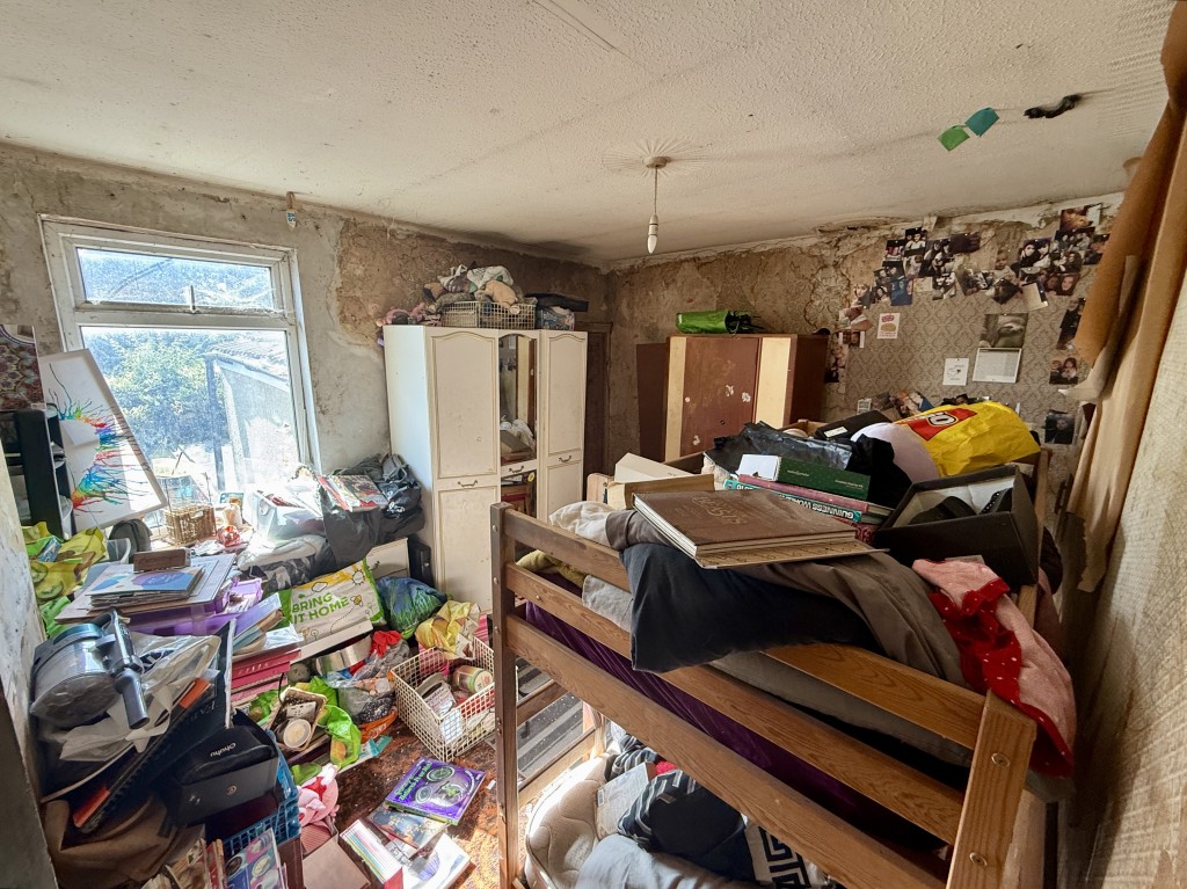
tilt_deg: -12.7
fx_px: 480
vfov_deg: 85.6
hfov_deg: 102.1
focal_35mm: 14
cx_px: 594
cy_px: 444
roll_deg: +0.2
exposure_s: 1/99
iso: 160
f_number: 2.2
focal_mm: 2.22
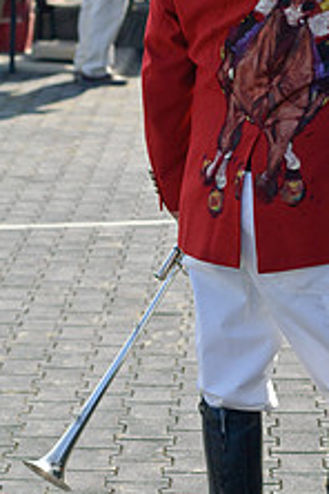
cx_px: 255
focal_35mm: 152
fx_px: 2084
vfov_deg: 13.5
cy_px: 185
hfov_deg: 9.0
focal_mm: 50
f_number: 4
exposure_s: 1/2500
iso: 200
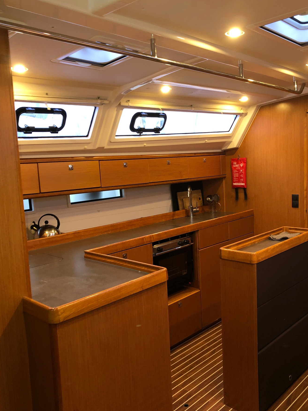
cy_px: 206
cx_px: 155
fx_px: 380
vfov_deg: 56.8
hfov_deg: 44.2
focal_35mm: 32
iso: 80
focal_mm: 3.99
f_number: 1.8
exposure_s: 1/9
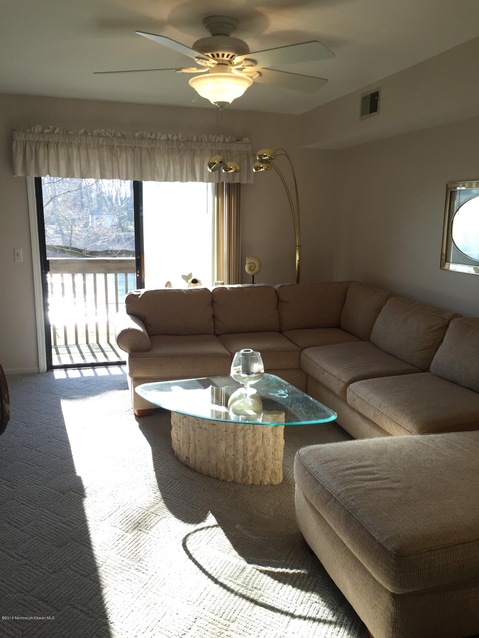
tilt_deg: -11.6
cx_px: 240
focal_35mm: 29
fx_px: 535
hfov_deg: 48.2
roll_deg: -0.5
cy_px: 319
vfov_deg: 61.7
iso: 40
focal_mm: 4.15
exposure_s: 1/120
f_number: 2.2
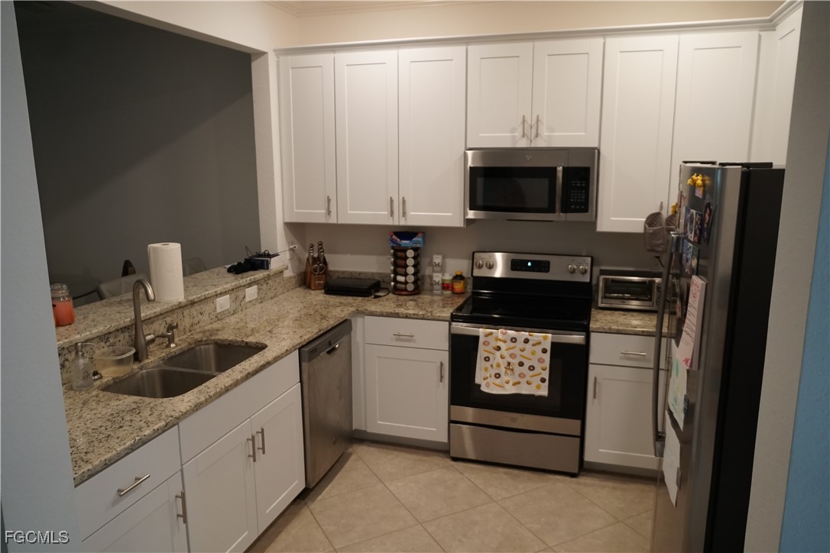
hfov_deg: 67.4
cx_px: 415
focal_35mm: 27
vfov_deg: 47.9
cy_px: 276
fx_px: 622
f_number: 3.5
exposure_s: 1/250
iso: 2500
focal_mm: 18
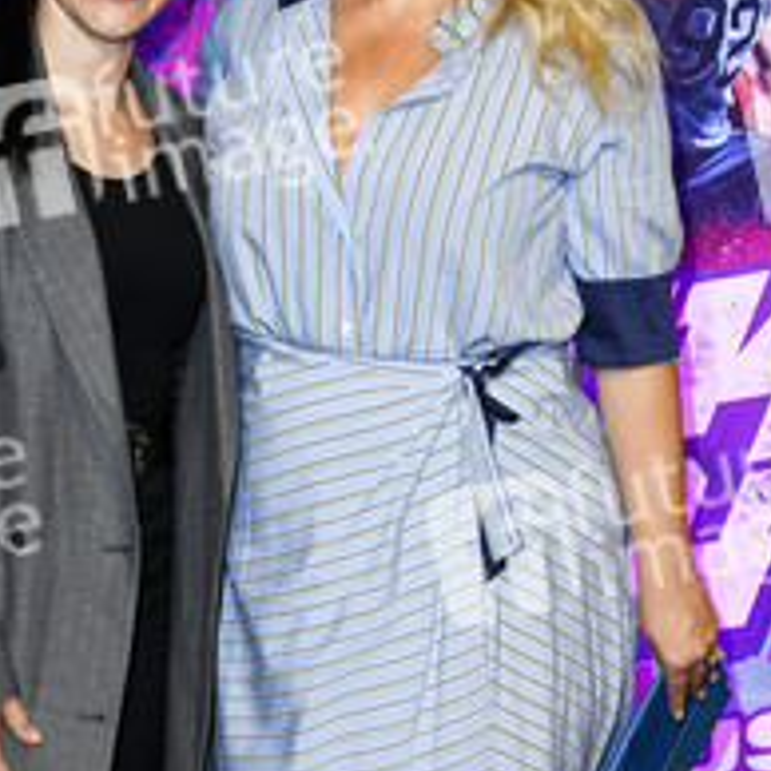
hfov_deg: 20.6
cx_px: 270
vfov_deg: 20.6
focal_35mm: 84
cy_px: 334
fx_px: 2117
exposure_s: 1/250
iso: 1250
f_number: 5
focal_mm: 48
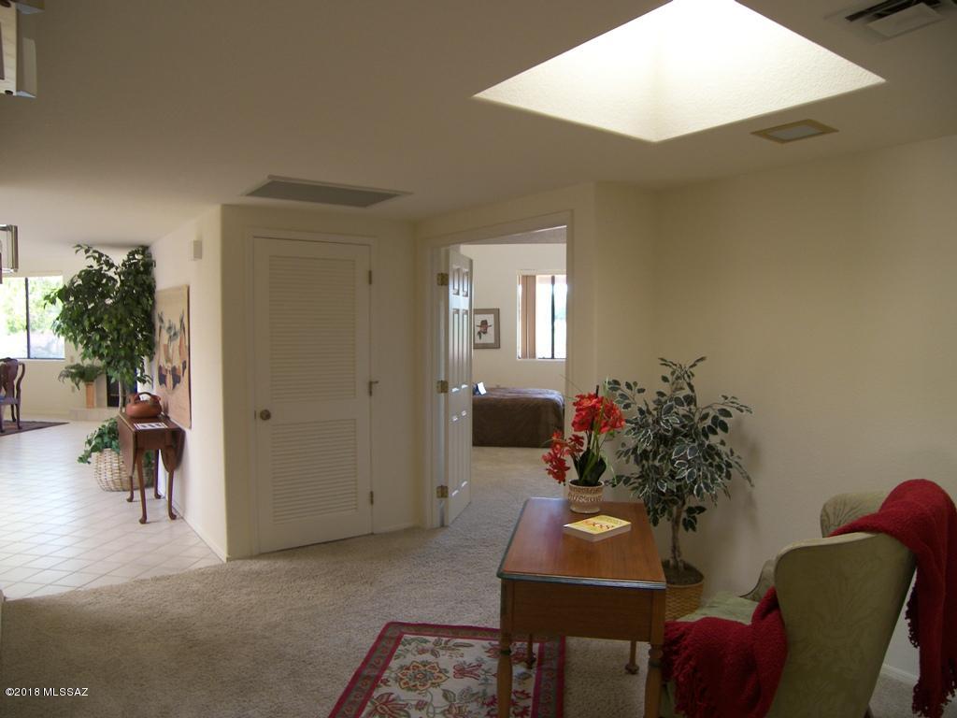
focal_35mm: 24
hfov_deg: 71.6
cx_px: 478
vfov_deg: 56.8
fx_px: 664
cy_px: 359
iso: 80
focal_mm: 5
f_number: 2.8
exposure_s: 1/30
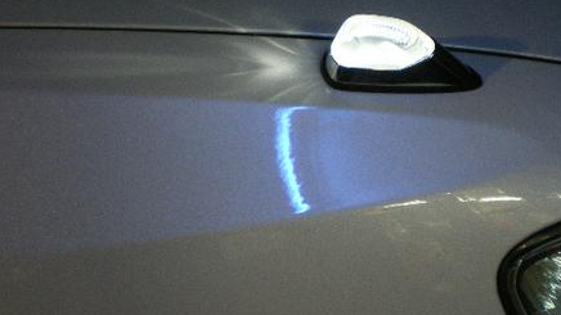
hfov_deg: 36.4
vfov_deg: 21.0
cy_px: 118
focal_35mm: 57
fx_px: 848
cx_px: 356
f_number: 3.1
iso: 400
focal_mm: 6.3
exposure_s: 1/50
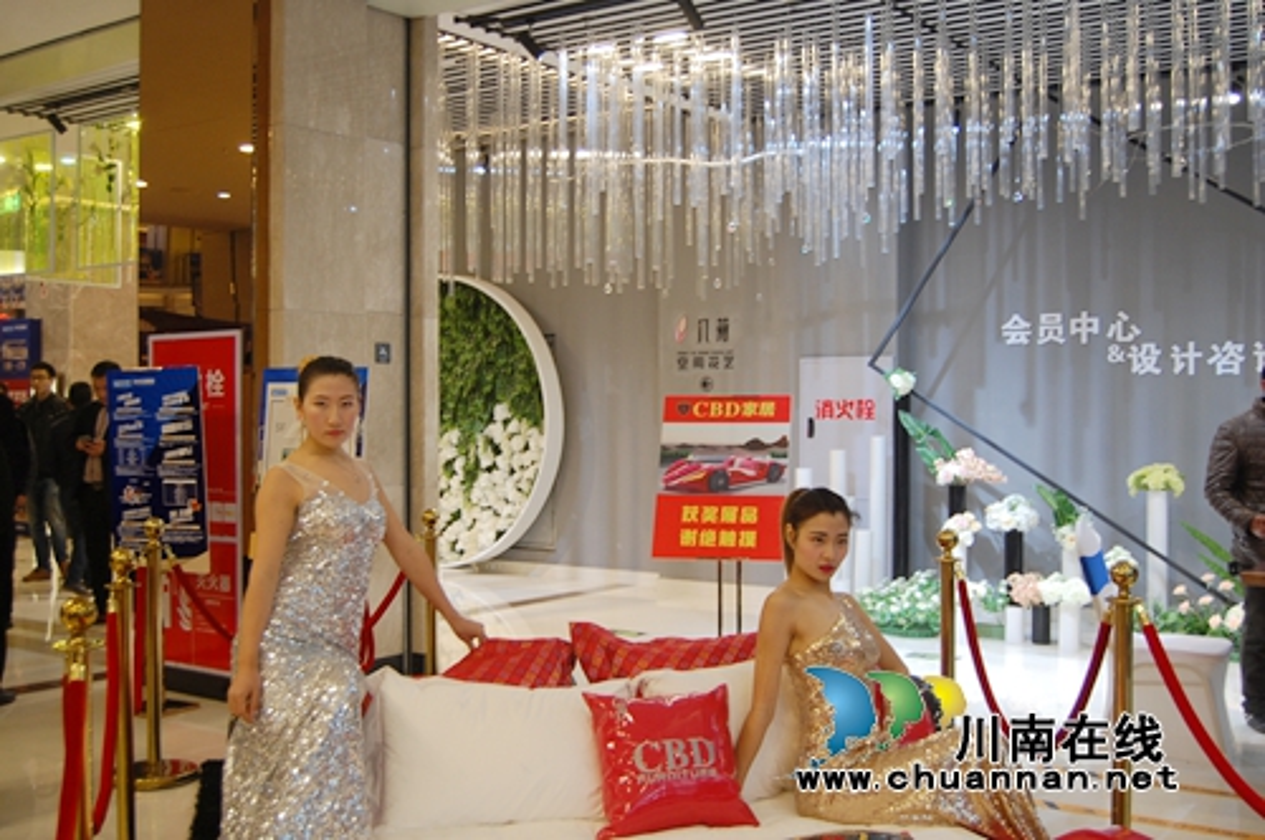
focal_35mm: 39
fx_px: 1369
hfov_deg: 49.6
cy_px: 420
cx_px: 632
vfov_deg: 34.1
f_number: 4
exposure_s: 1/40
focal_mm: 26
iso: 400
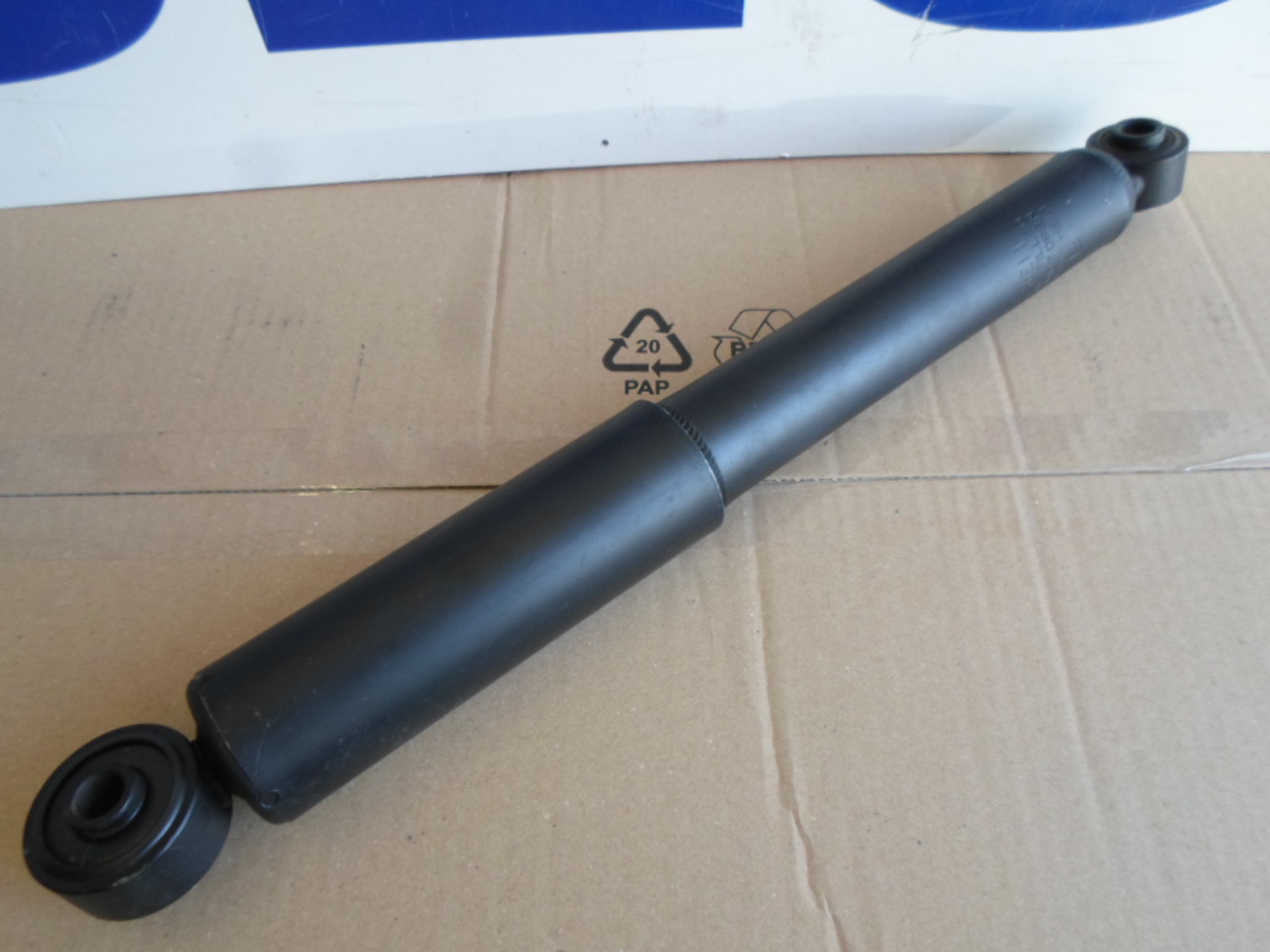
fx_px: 917
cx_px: 635
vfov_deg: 54.9
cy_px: 476
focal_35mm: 25
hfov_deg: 69.4
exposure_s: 1/60
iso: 80
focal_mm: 4.5
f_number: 2.5
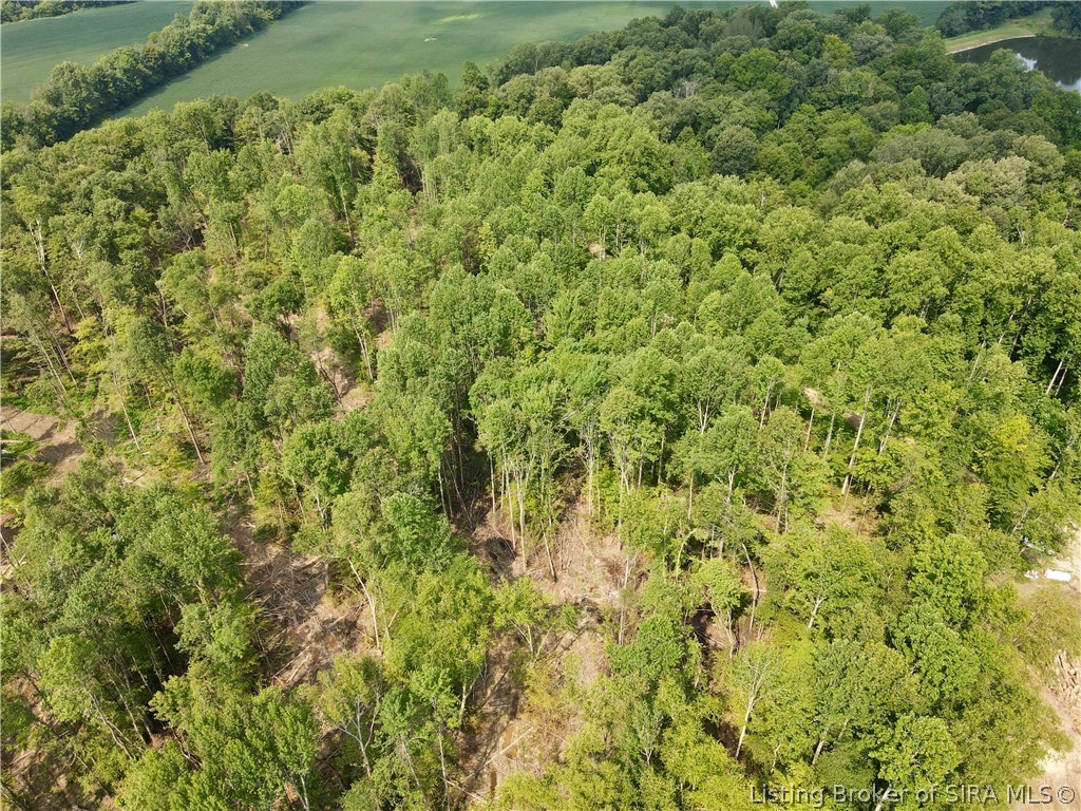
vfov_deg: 56.8
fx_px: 749
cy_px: 406
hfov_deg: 71.6
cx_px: 540
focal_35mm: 24
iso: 100
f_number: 2.8
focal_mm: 4.5
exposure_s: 1/320
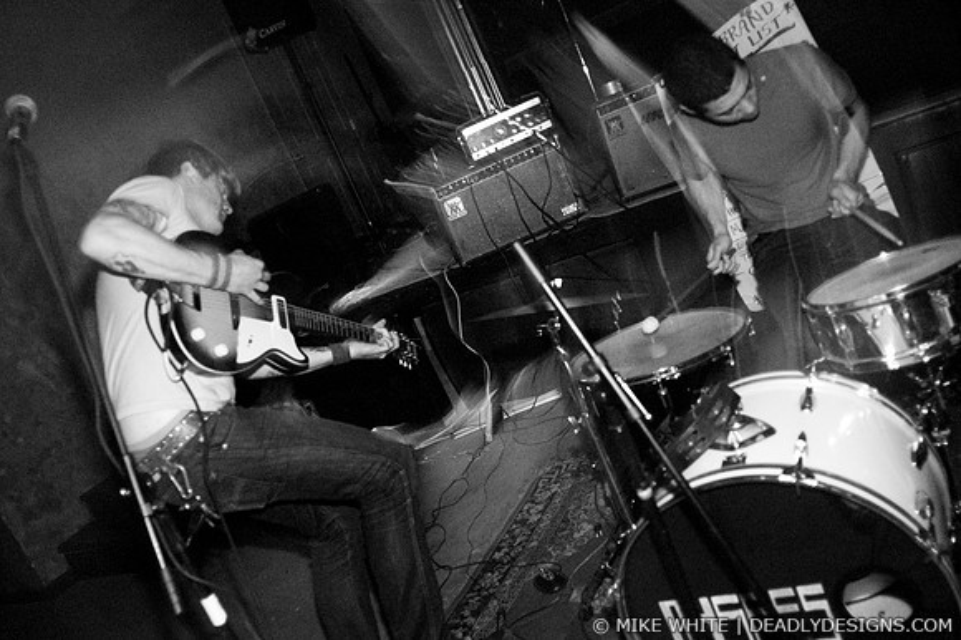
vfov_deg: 43.6
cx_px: 480
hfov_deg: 62.0
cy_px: 320
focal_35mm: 30
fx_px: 800
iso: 1600
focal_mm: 20
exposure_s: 1/20
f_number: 2.8
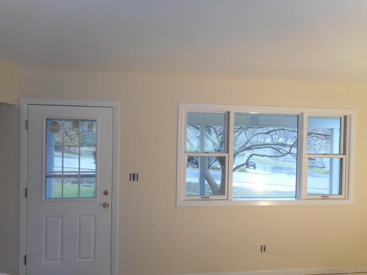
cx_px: 184
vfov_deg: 54.9
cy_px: 138
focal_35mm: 25
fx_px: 265
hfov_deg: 69.4
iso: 125
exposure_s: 1/30
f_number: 3.7
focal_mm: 4.5
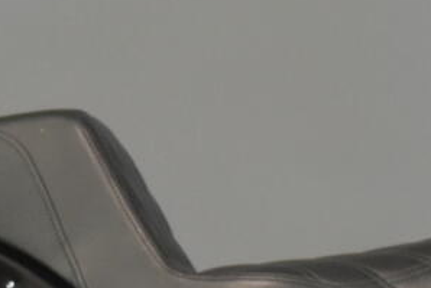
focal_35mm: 282
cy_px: 273
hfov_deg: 7.2
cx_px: 677
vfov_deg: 4.9
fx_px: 3378
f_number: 4.5
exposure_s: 1/30
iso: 1250
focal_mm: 28
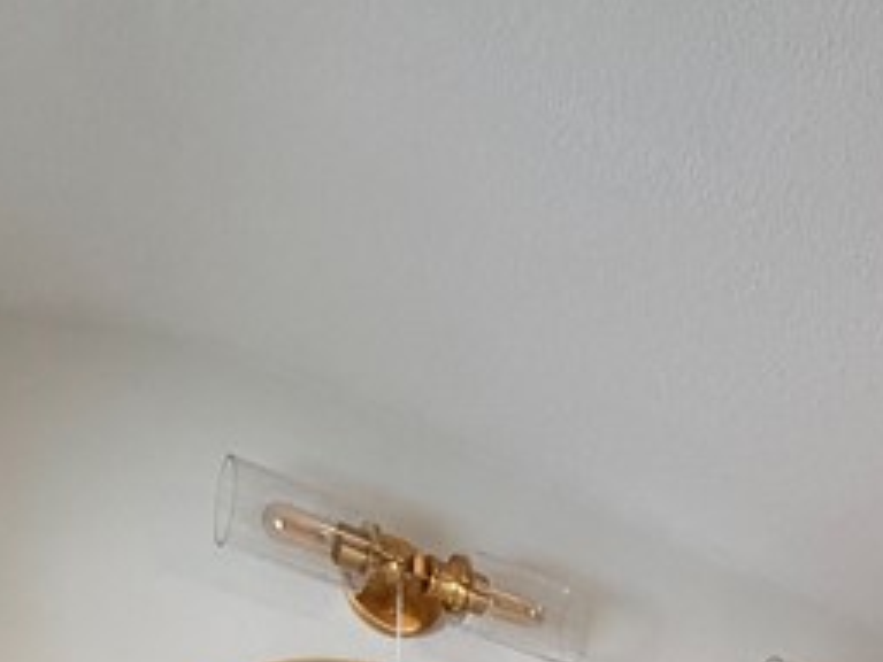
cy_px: 1365
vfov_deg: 17.5
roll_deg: -3.0
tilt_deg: -2.5
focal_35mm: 56
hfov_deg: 28.7
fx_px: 1428
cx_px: 1121
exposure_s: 1/120
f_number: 2.2
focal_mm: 2.22
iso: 200
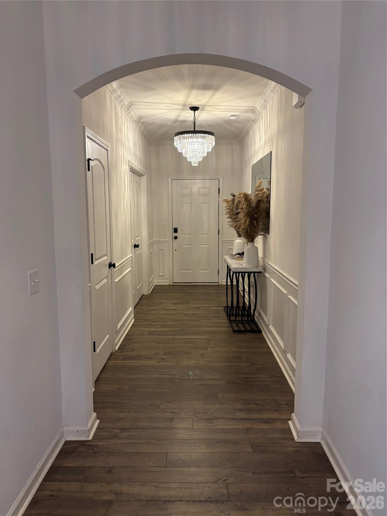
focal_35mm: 26
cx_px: 194
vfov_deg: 67.3
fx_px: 388
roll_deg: -0.1
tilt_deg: -7.8
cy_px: 258
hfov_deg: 53.1
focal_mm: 5.96
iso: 200
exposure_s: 1/60
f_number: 1.6
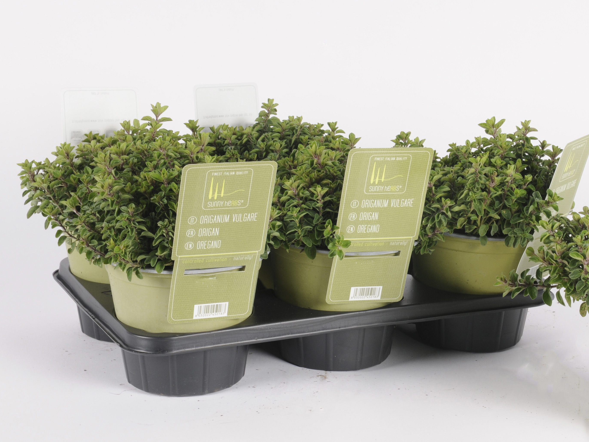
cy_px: 223
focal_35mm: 86
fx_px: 1463
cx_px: 434
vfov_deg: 17.2
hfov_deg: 22.6
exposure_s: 1/200
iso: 200
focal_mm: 38
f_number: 16
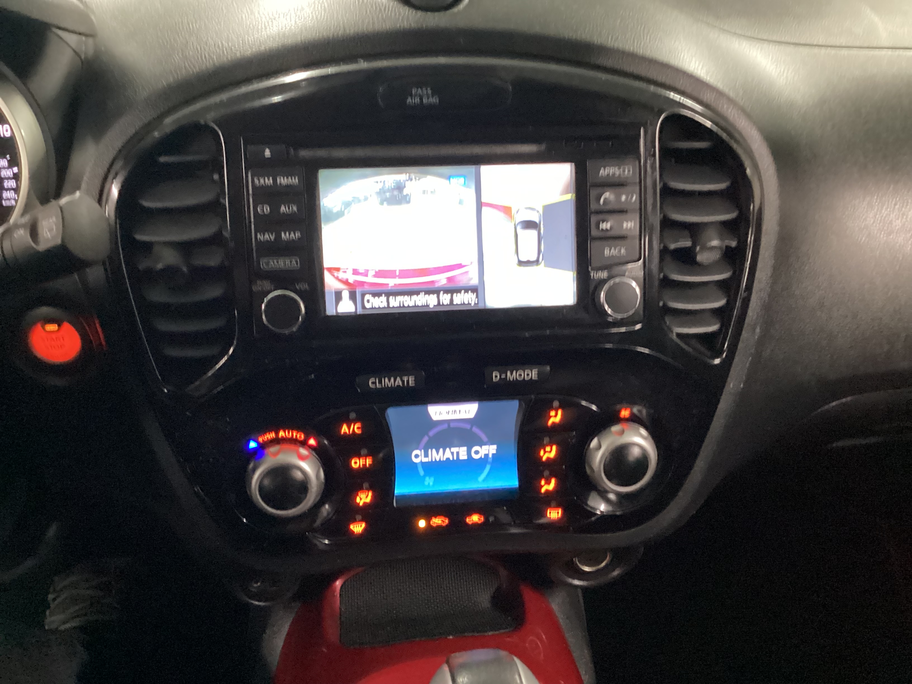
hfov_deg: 58.4
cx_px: 456
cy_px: 342
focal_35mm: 31
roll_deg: -1.4
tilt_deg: -28.5
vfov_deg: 45.4
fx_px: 817
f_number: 2.4
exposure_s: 1/25
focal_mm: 3.3
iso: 500
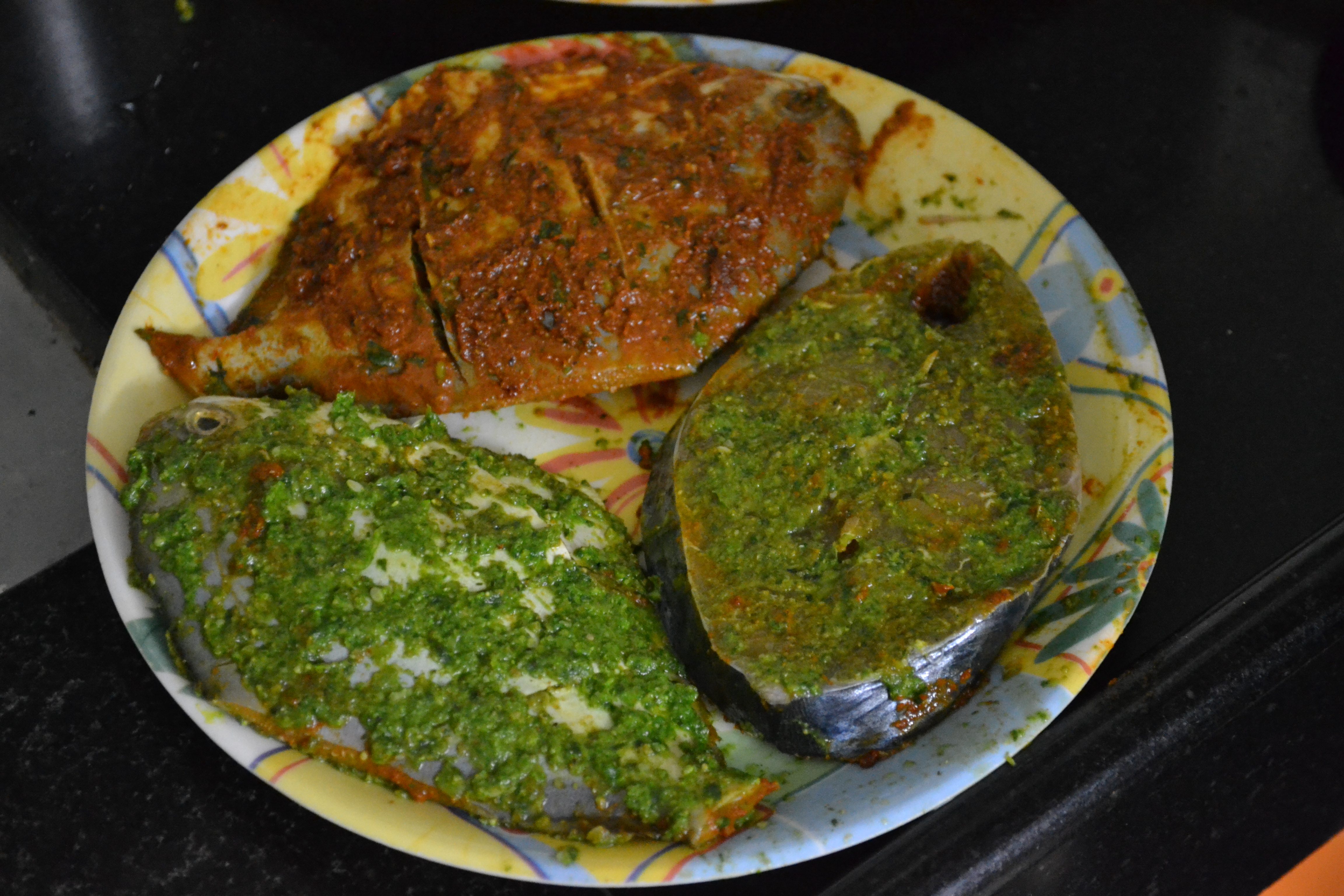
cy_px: 448
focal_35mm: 78
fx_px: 2912
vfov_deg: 17.5
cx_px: 672
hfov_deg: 26.0
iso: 3200
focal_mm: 52
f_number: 5.6
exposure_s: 1/13
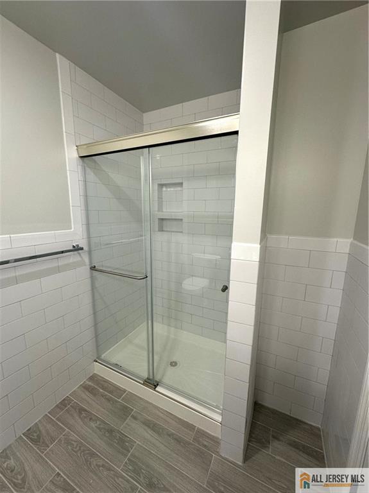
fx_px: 199
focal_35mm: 14
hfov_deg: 85.6
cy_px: 246
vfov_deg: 102.1
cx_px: 184
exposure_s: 1/120
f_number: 2.2
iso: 100
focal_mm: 2.22
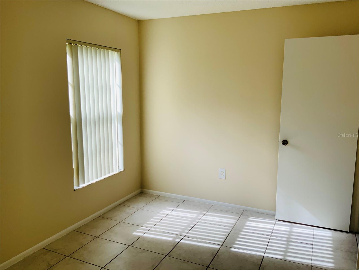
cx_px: 180
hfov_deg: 61.7
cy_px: 135
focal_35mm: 29
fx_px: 301
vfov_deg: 48.2
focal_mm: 3
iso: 16
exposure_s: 1/145
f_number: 1.8
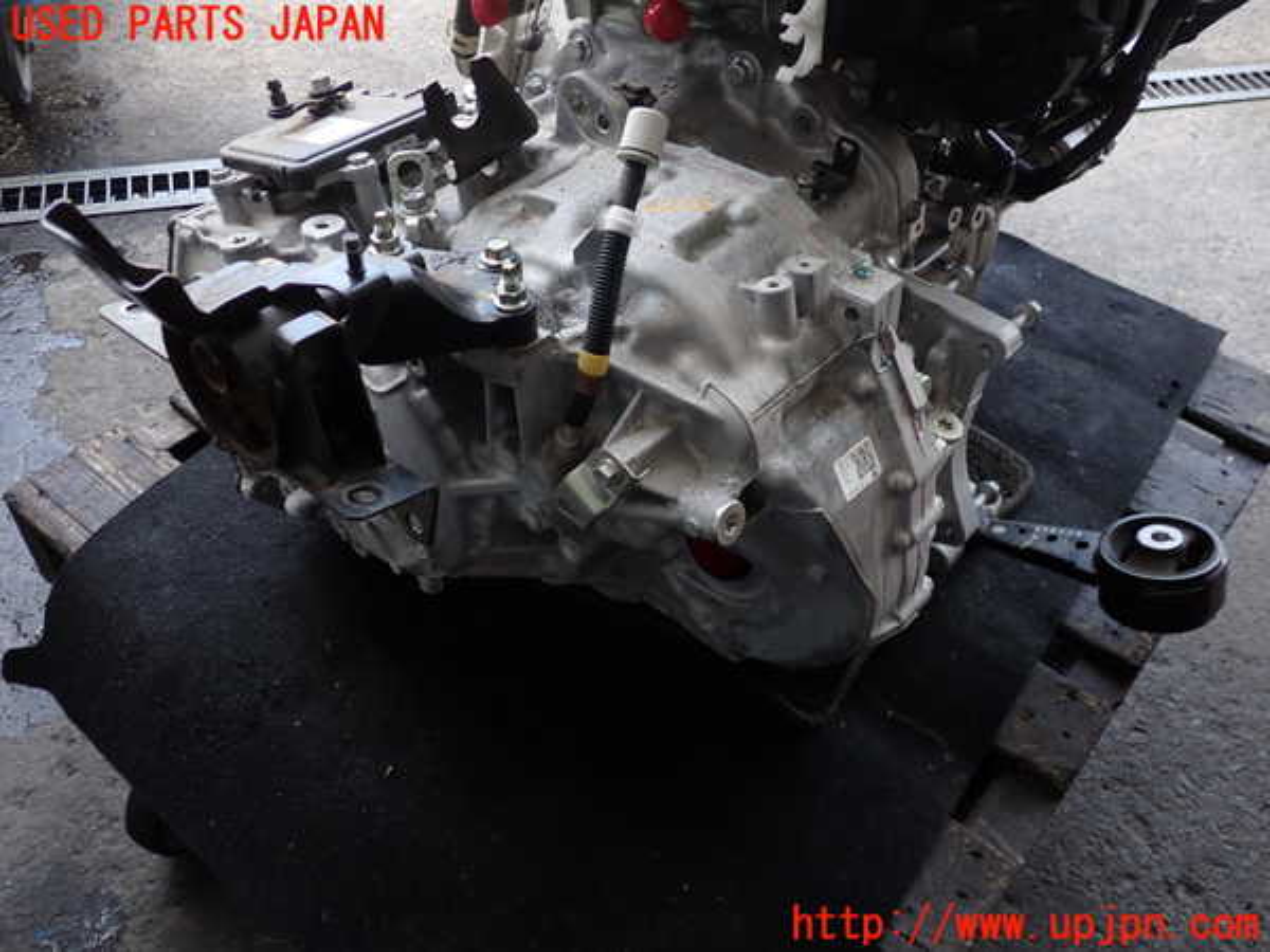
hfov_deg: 60.0
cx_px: 635
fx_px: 1101
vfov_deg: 46.8
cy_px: 476
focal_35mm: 30
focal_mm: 5.4
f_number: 2.3
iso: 100
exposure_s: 1/100
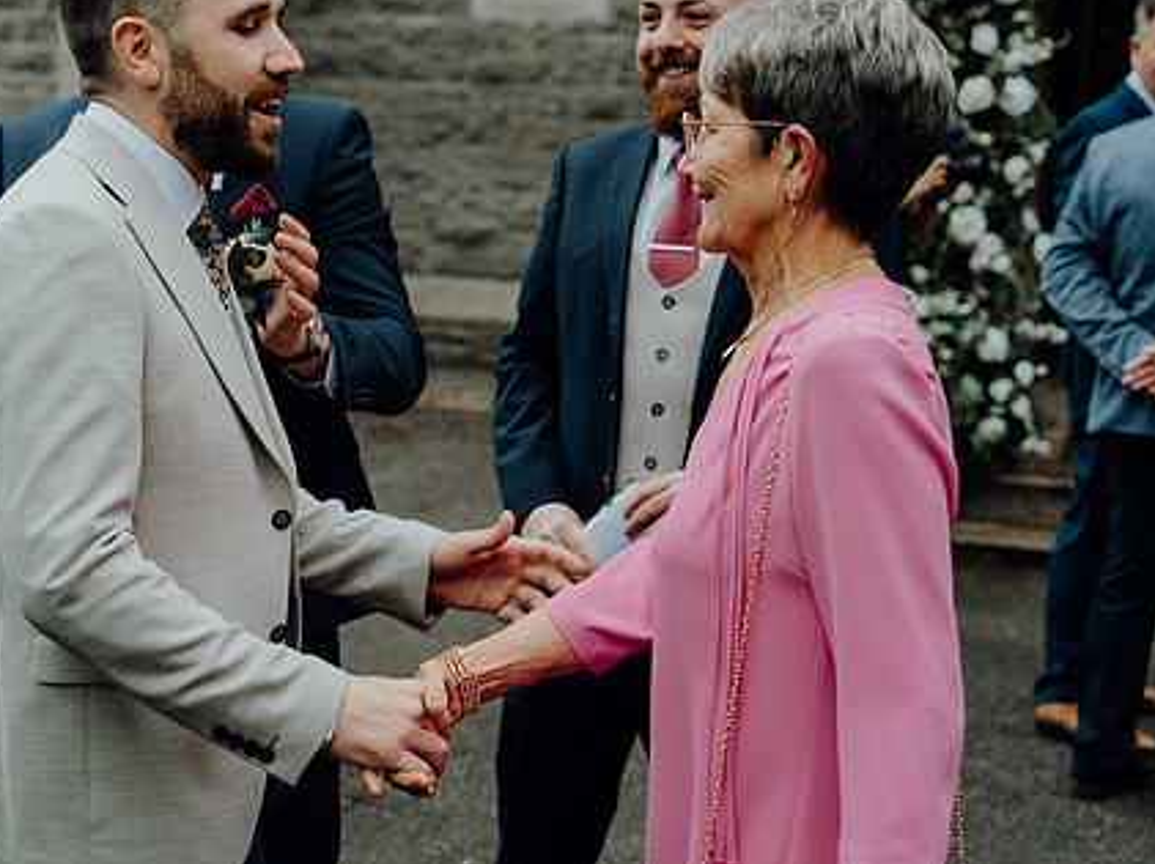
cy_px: 339
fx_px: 2167
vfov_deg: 22.5
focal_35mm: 65
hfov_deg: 29.6
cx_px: 381
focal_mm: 49
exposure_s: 1/250
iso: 200
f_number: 3.5
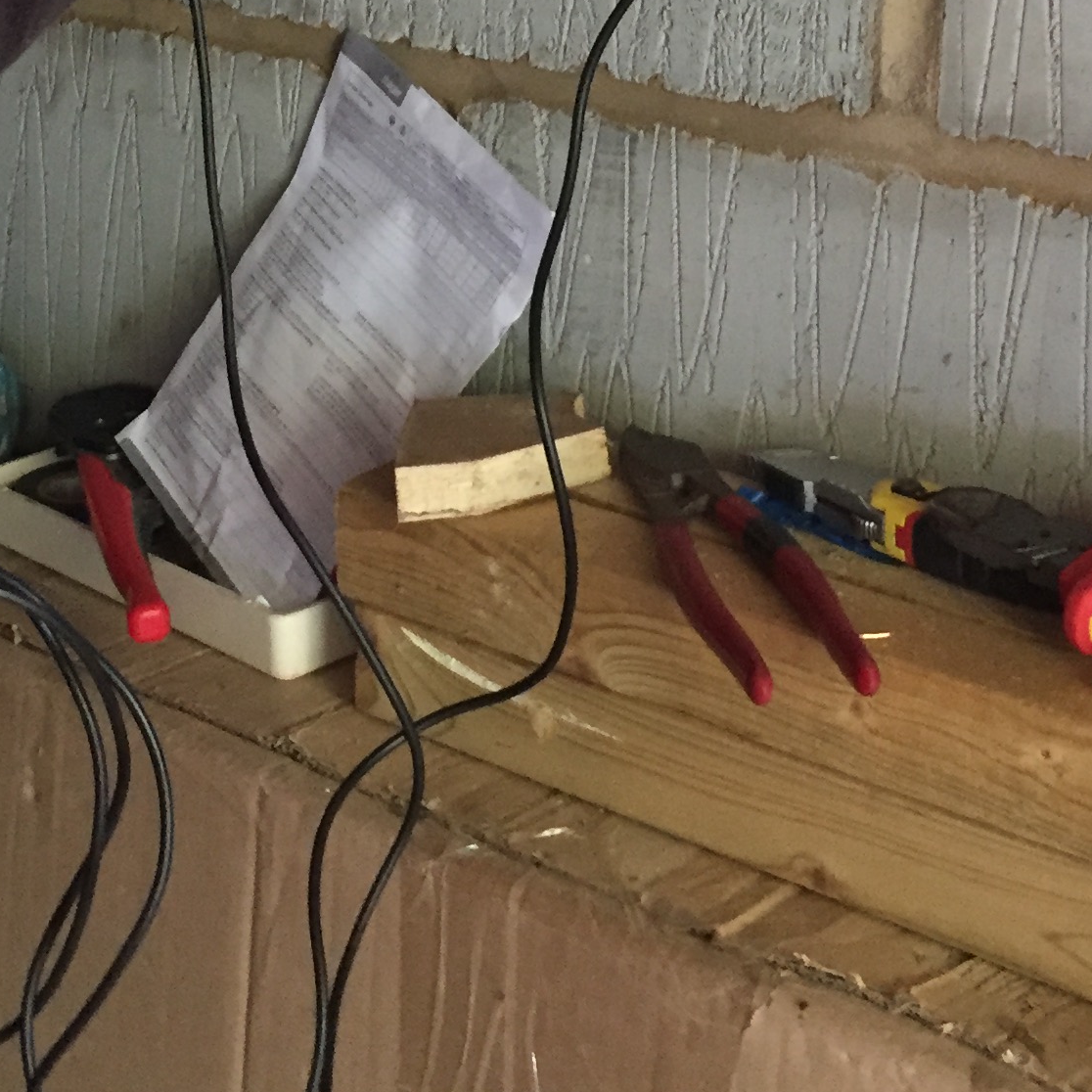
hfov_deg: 23.0
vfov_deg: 22.2
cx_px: 395
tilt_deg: -8.5
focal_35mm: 75
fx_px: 2677
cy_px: 11
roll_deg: -2.3
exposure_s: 1/17
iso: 250
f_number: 2.2
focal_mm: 4.15
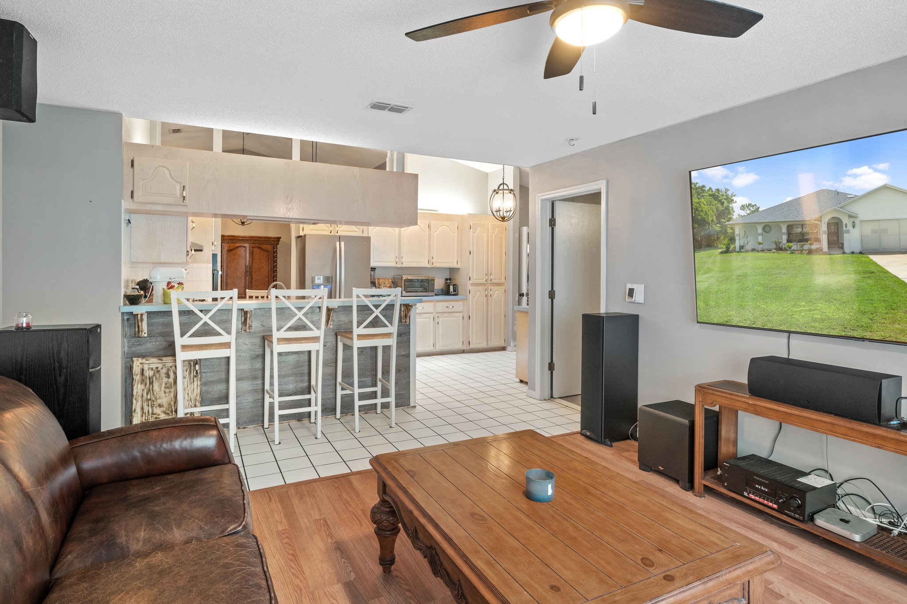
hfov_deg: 90.0
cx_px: 454
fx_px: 453
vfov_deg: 67.4
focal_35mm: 18
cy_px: 302
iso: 320
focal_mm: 12
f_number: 8
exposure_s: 5
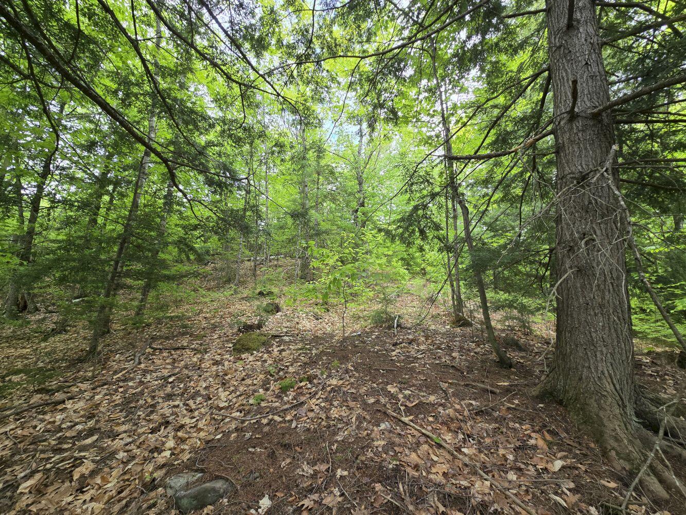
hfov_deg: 106.2
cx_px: 343
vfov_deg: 89.9
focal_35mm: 13
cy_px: 258
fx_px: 258
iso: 50
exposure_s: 1/192
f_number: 2.2
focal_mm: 2.2
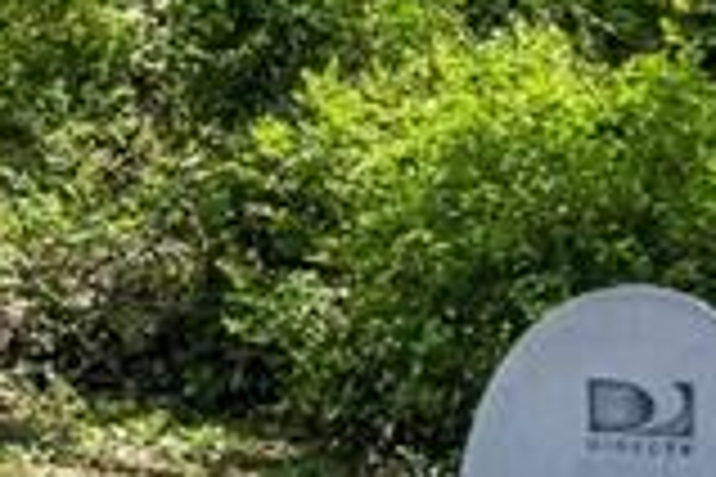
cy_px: 108
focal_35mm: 103
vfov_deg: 13.2
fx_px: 2048
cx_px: -1328
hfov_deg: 12.0
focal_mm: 16
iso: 400
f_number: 8
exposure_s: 1/400
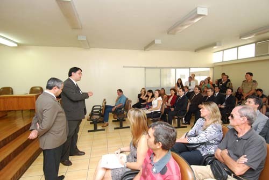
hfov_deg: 89.9
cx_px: 134
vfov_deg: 67.6
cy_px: 90
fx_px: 135
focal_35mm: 18
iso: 800
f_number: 5.6
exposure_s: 1/40
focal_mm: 12
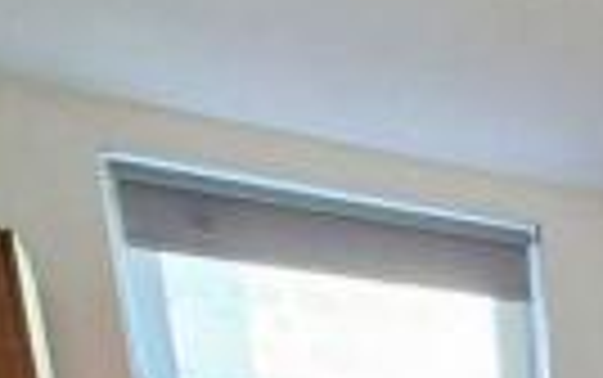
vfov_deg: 14.7
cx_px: 1010
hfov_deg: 23.2
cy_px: 884
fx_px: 987
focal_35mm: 60
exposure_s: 1/50
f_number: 2.2
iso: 160
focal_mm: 2.2
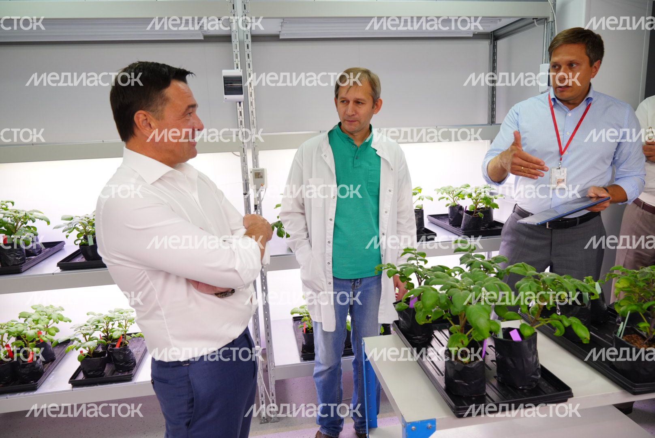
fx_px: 437
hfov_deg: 73.7
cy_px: 219
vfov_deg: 53.2
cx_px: 328
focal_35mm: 24
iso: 1600
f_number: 4.5
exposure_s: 1/320
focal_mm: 24
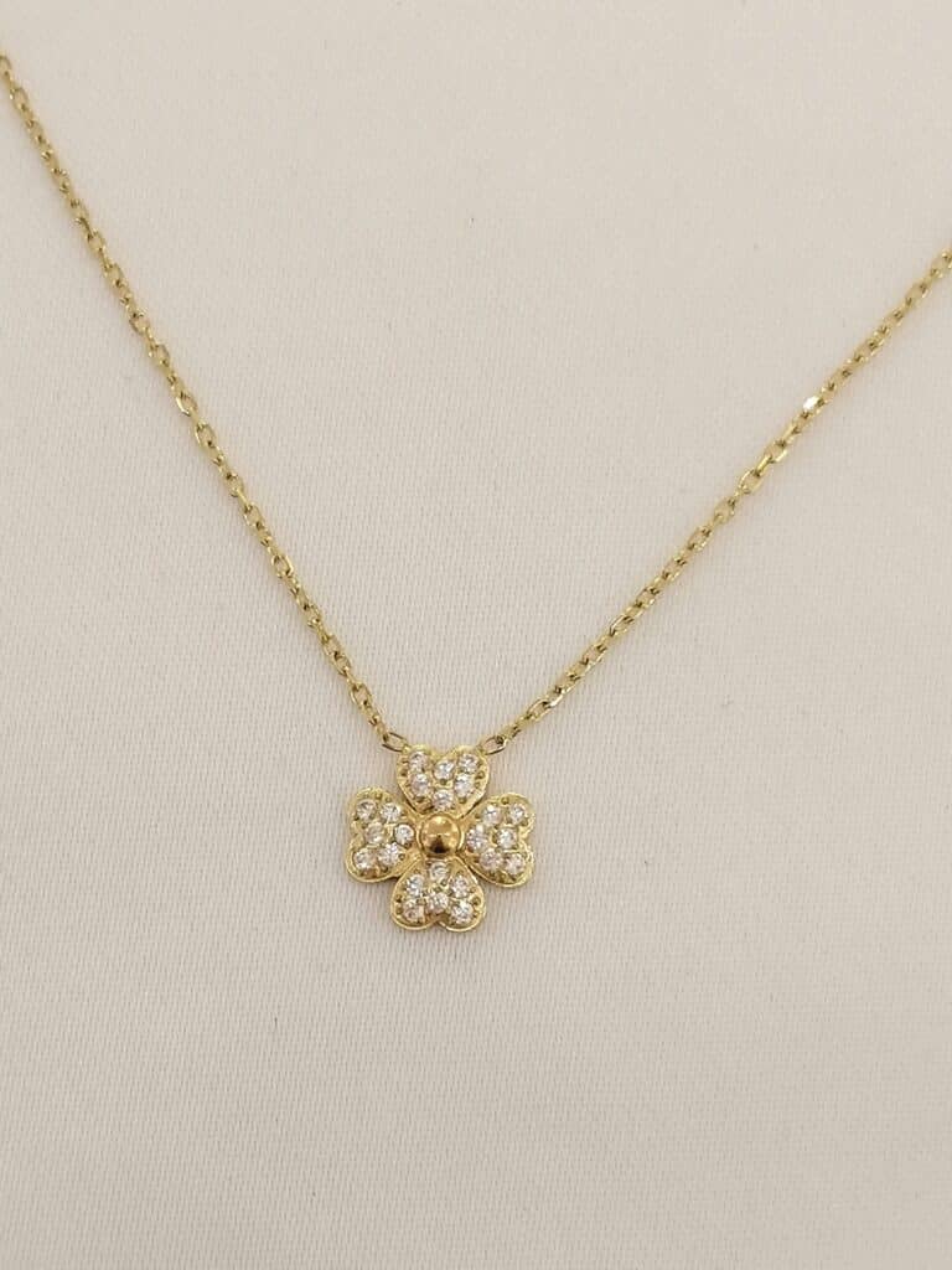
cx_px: 476
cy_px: 635
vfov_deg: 24.1
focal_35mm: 81
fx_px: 2970
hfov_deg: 18.2
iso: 100
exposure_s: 1/50
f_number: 1.8
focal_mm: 4.75
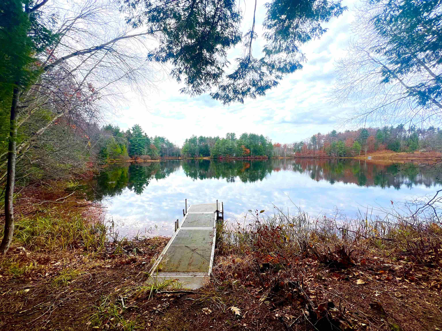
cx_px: 221
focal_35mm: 13
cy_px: 166
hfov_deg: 106.2
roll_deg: +0.7
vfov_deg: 89.9
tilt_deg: -1.8
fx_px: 166
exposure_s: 1/220
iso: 32
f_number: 1.8
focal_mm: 1.57
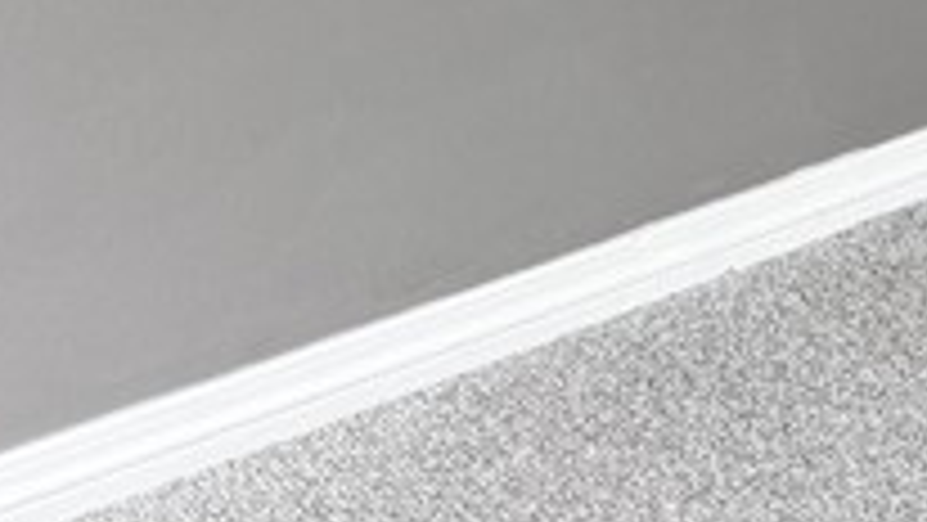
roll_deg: +3.3
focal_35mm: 130
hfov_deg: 13.6
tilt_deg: -4.8
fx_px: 3196
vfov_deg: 8.0
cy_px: -1030
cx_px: 1948
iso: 64
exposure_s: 1/121
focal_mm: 6.76
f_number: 1.78
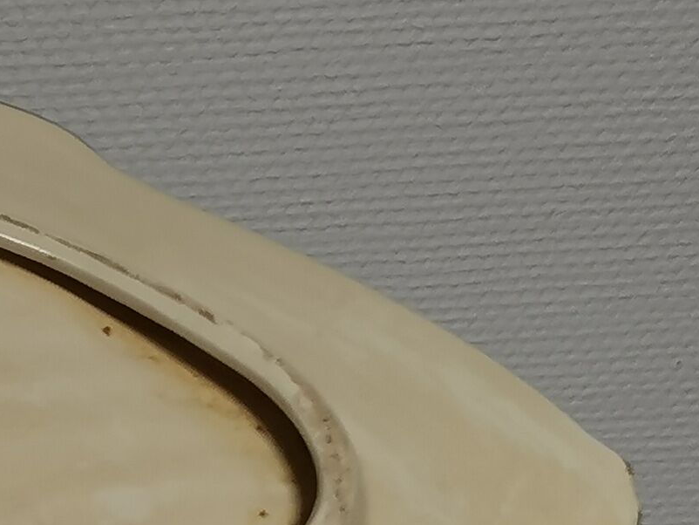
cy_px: 522
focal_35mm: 141
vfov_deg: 10.4
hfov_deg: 12.2
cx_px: -770
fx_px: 2848
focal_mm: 5.58
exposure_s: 1/100
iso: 64
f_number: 1.8
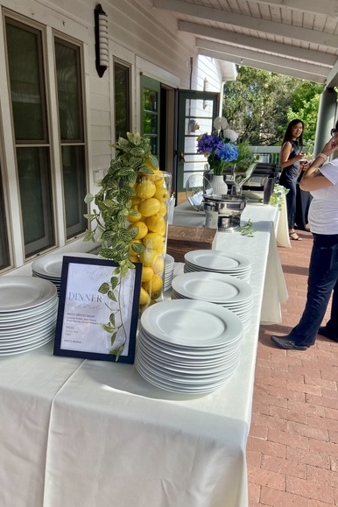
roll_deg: +0.1
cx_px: 160
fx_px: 394
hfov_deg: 46.4
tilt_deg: -14.9
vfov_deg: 65.5
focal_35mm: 28
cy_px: 252
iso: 32
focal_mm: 4.25
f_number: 1.8
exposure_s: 1/1007
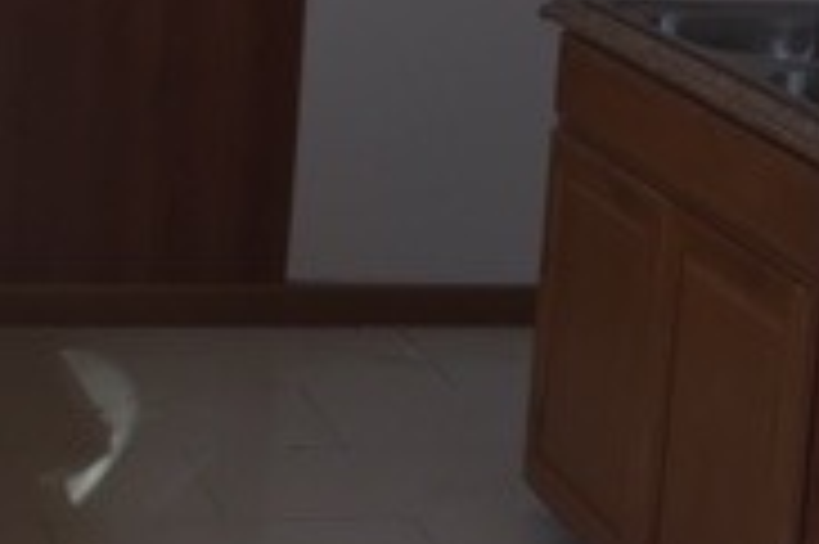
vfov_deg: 12.7
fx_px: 2409
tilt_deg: -9.1
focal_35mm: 106
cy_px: -36
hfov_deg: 18.8
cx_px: -4
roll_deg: -3.2
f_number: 2.2
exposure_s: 1/120
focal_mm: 4.15
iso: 32
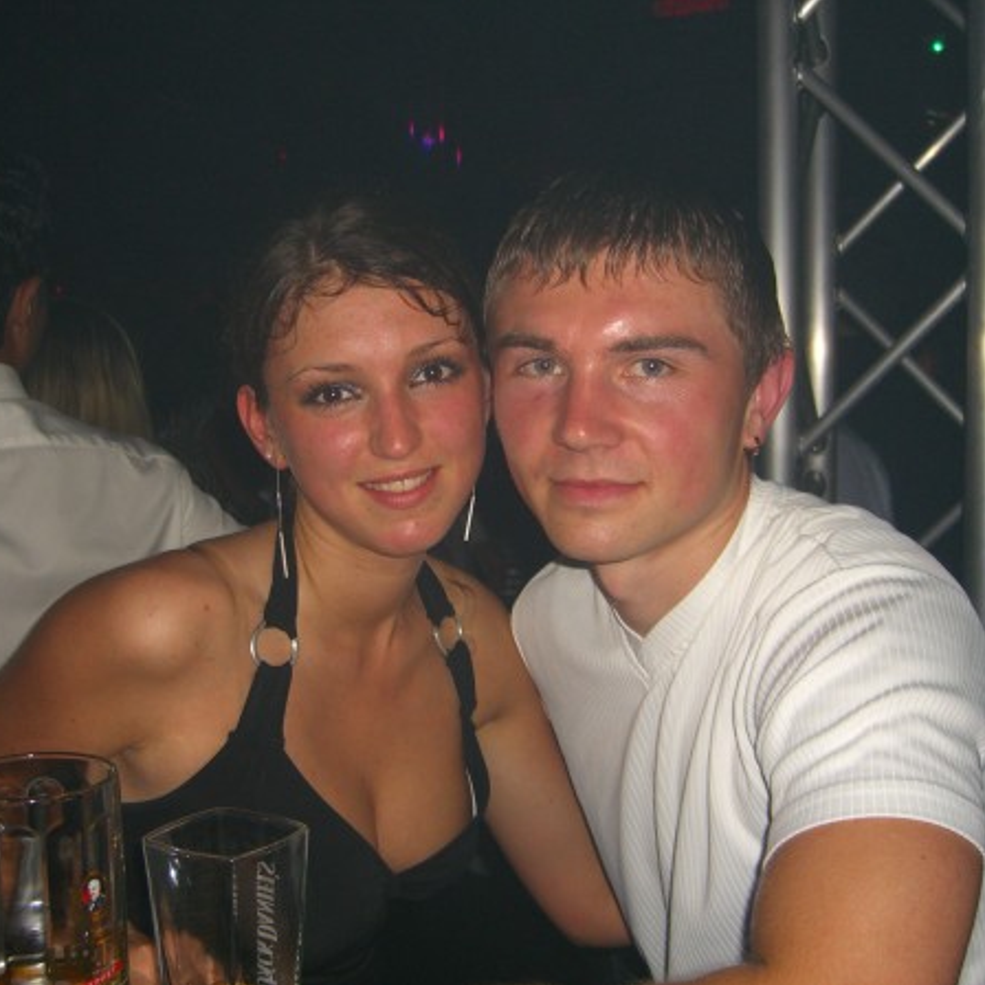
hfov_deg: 37.5
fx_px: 1449
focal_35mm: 45
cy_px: 492
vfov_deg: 37.6
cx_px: 453
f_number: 2.8
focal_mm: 7.9
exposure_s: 1/60
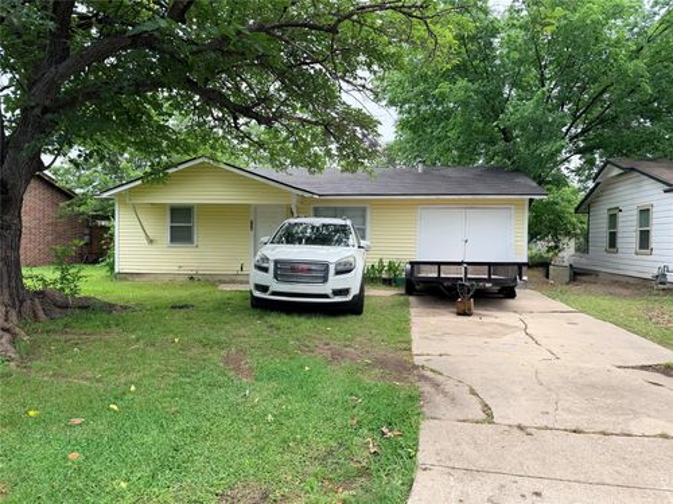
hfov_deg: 71.6
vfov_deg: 56.8
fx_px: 467
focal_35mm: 24
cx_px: 336
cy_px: 252
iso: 80
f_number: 1.78
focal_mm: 6.76
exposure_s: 1/1091
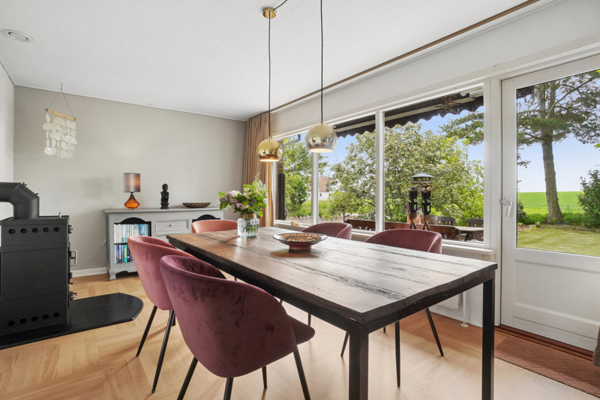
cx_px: 300
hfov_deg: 95.0
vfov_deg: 72.0
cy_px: 200
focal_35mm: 16
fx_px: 275
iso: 200
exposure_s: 1/60
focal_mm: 11
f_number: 8
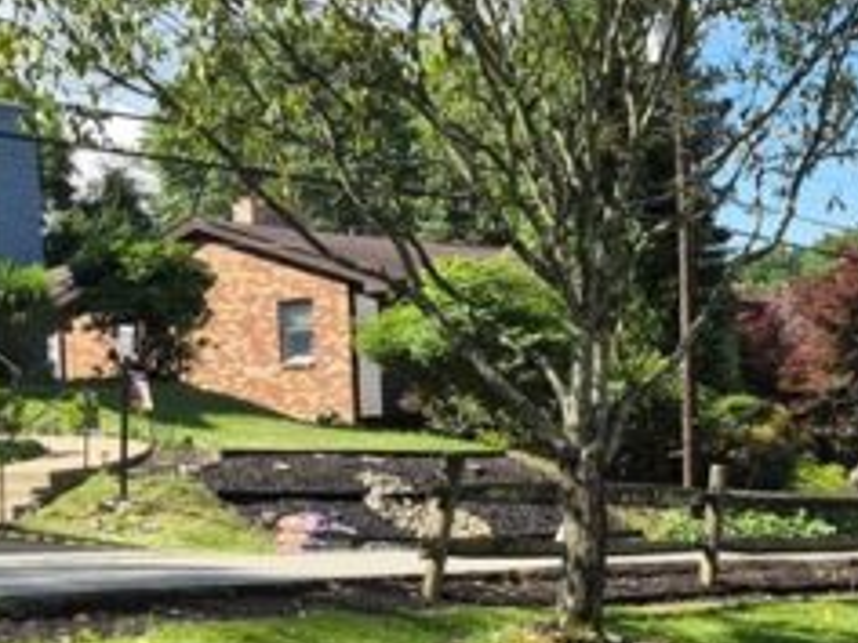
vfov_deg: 18.7
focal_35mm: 78
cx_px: 683
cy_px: 530
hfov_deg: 24.6
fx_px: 1933
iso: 80
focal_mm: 5.4
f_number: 1.8
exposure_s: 1/3352
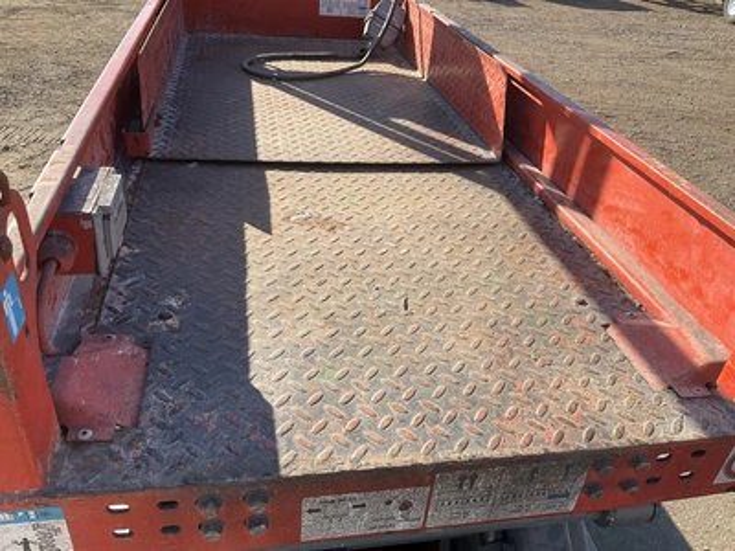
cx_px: 368
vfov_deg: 48.2
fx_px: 616
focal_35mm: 29
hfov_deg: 61.7
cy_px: 276
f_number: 1.8
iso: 25
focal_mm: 3
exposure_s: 1/912
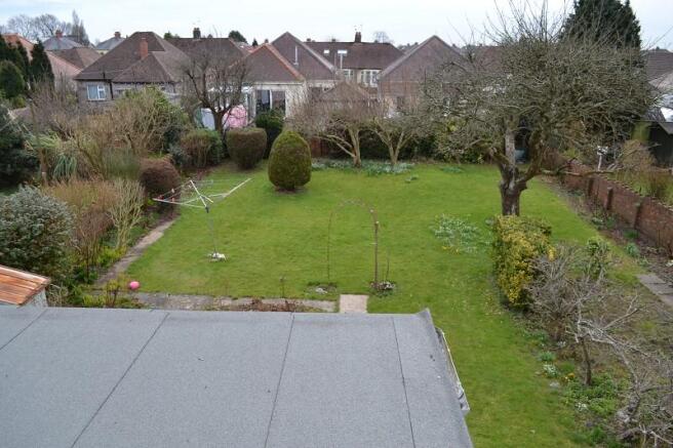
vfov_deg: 47.9
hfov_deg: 67.4
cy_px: 224
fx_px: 505
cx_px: 336
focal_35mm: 27
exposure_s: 1/125
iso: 100
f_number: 5.6
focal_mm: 18
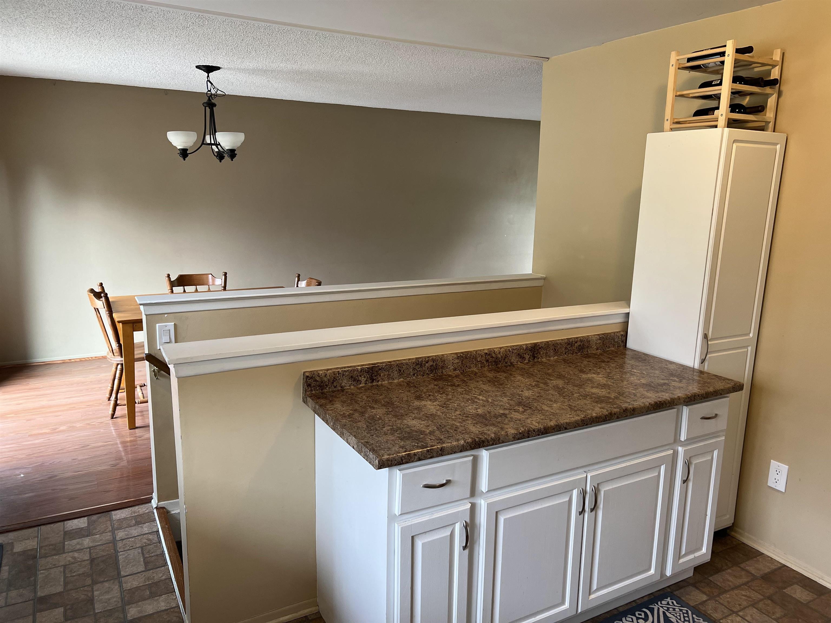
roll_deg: -0.9
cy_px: 312
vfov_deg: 53.1
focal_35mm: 26
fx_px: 624
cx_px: 416
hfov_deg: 67.3
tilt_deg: -12.0
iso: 125
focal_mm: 5.7
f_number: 1.5
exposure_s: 1/120
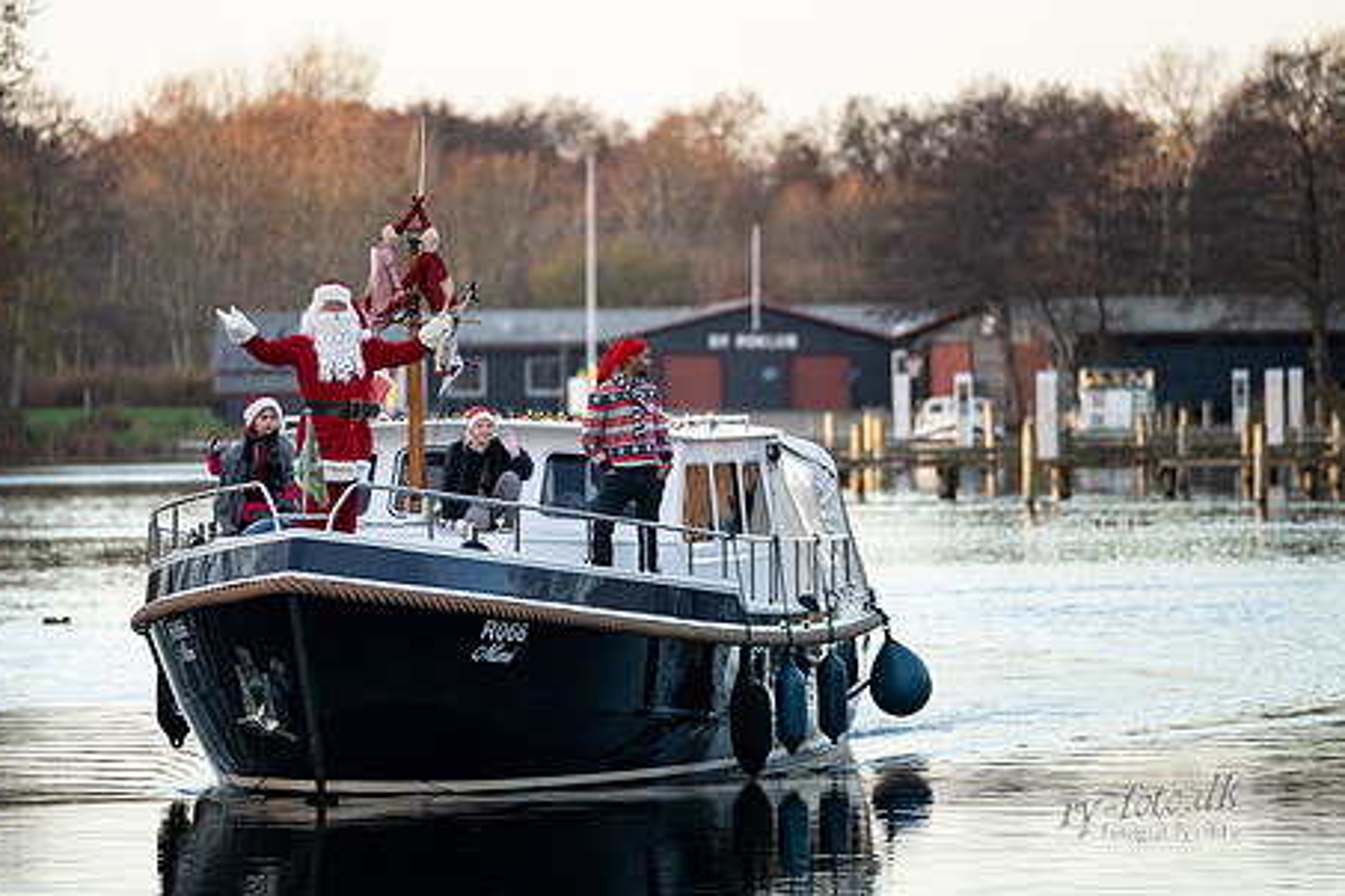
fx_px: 9564
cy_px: 381
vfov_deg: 5.4
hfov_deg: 8.0
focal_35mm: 256
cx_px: 582
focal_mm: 200
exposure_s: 1/1000
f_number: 2.8
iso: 640
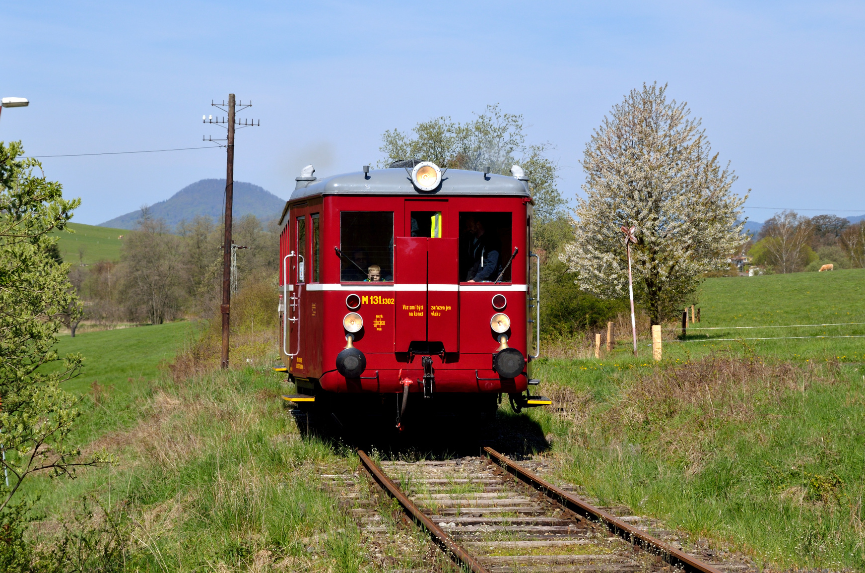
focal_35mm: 76
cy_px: 279
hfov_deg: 26.7
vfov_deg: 17.9
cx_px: 398
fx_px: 1823
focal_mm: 46
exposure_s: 1/640
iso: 160
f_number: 8
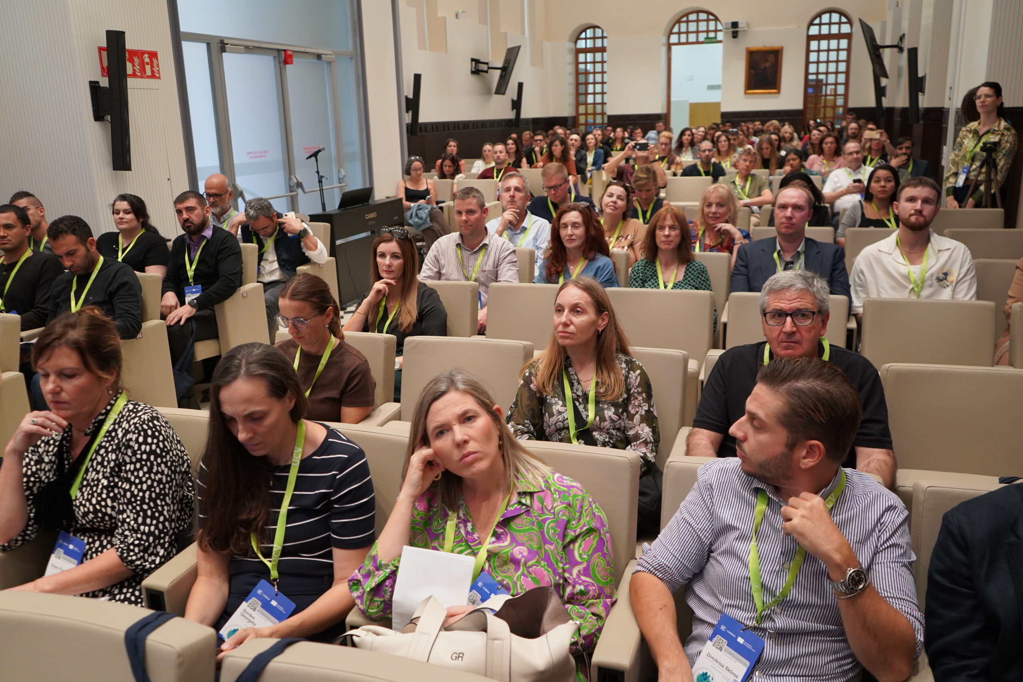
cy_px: 341
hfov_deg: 63.7
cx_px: 512
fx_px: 824
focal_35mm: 29
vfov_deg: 45.0
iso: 2000
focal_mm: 29
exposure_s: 1/160
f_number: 4
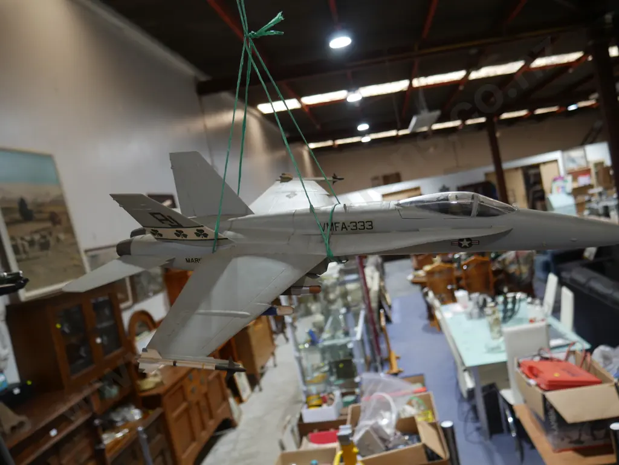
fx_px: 501
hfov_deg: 63.4
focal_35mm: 28
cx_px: 310
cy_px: 232
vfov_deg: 49.8
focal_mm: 14
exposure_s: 1/60
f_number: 3.5
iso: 250
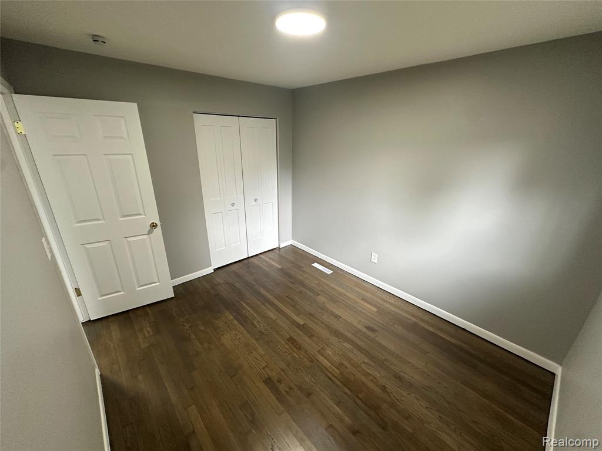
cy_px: 226
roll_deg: -1.7
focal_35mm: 14
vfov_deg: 85.7
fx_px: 243
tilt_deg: -19.8
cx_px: 301
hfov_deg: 102.1
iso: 250
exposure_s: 1/120
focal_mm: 2.22
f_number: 2.2
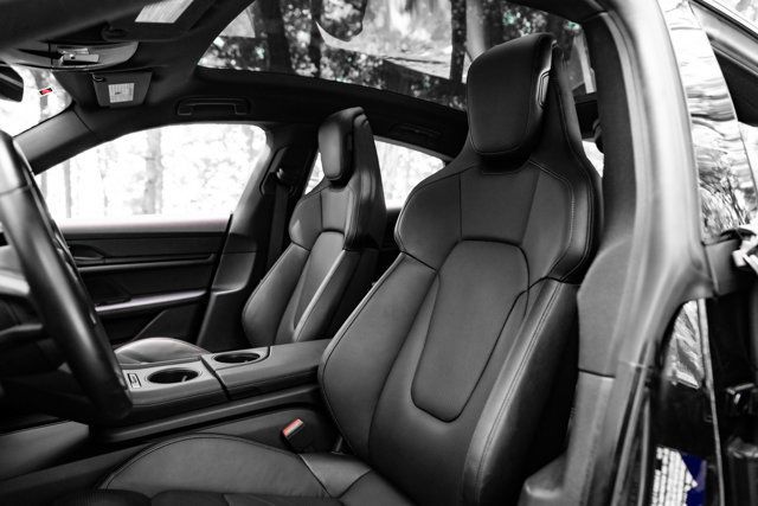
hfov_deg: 73.7
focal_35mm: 24
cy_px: 253
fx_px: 505
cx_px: 379
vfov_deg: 53.2
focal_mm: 24
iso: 1000
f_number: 3.5
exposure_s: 1/160
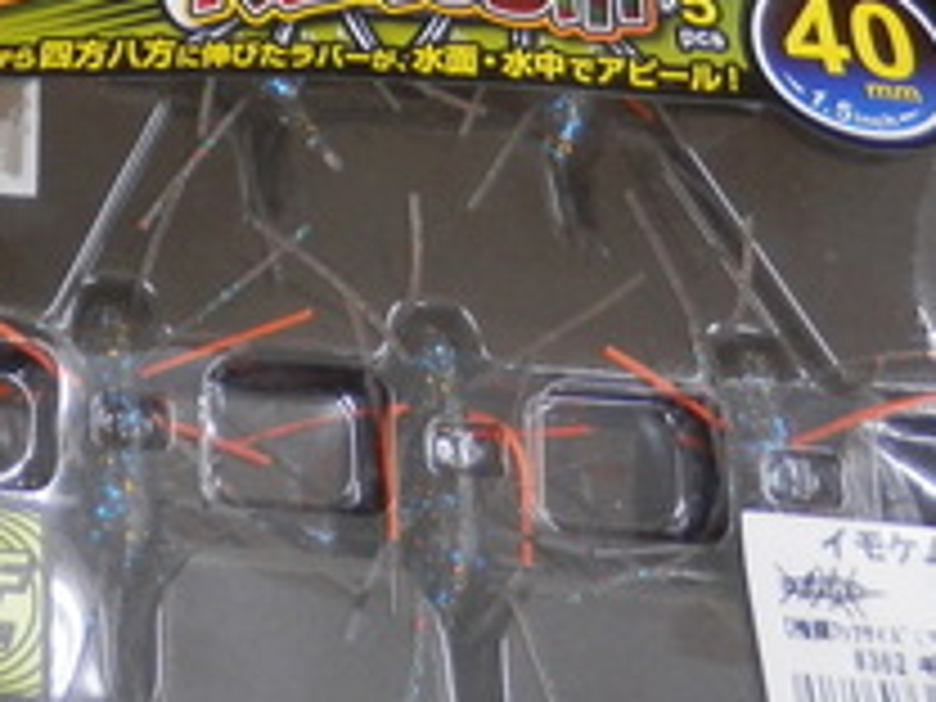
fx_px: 2082
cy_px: -81
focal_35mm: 77
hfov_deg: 22.2
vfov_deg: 18.4
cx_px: -351
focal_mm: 4.5
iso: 160
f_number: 3
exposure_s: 1/30
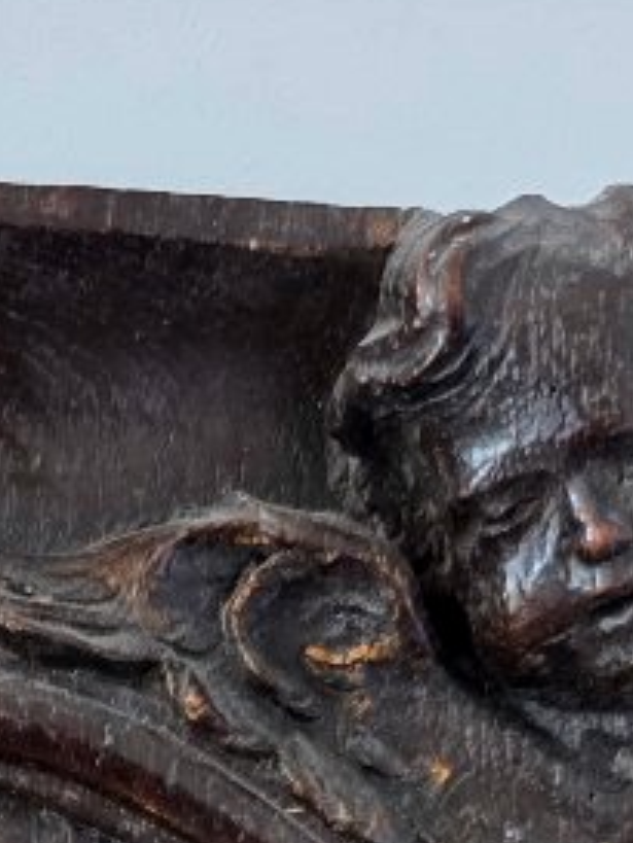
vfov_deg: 16.4
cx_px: -262
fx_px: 2461
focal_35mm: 101
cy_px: 1510
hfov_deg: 13.9
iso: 640
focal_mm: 6.3
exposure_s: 1/100
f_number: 1.7
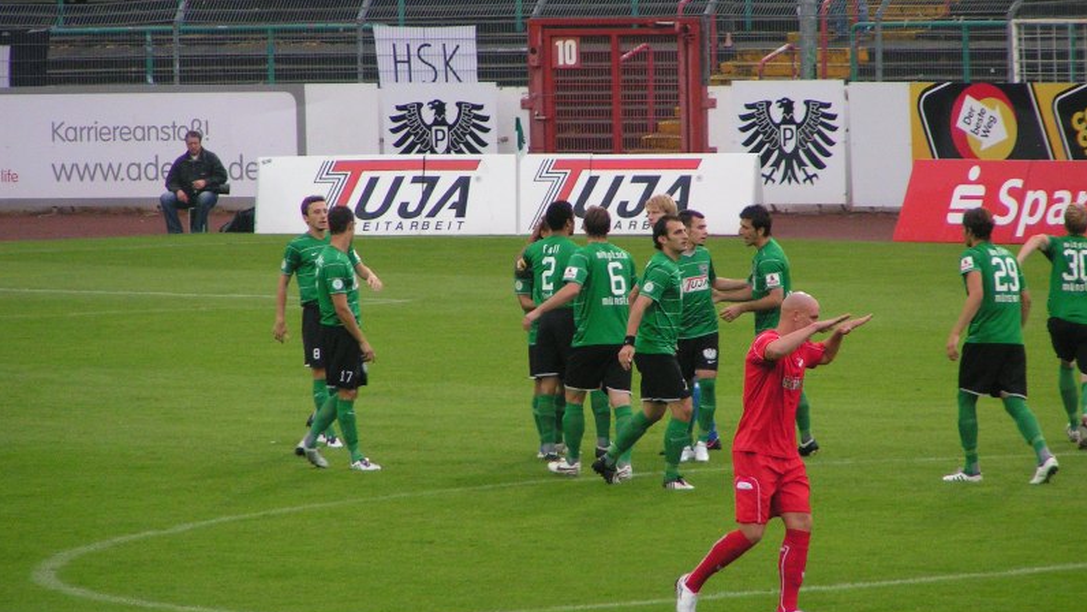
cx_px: 544
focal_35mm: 416
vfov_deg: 2.9
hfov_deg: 5.2
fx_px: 11992
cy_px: 272
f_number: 3.5
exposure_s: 1/160
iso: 200
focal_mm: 58
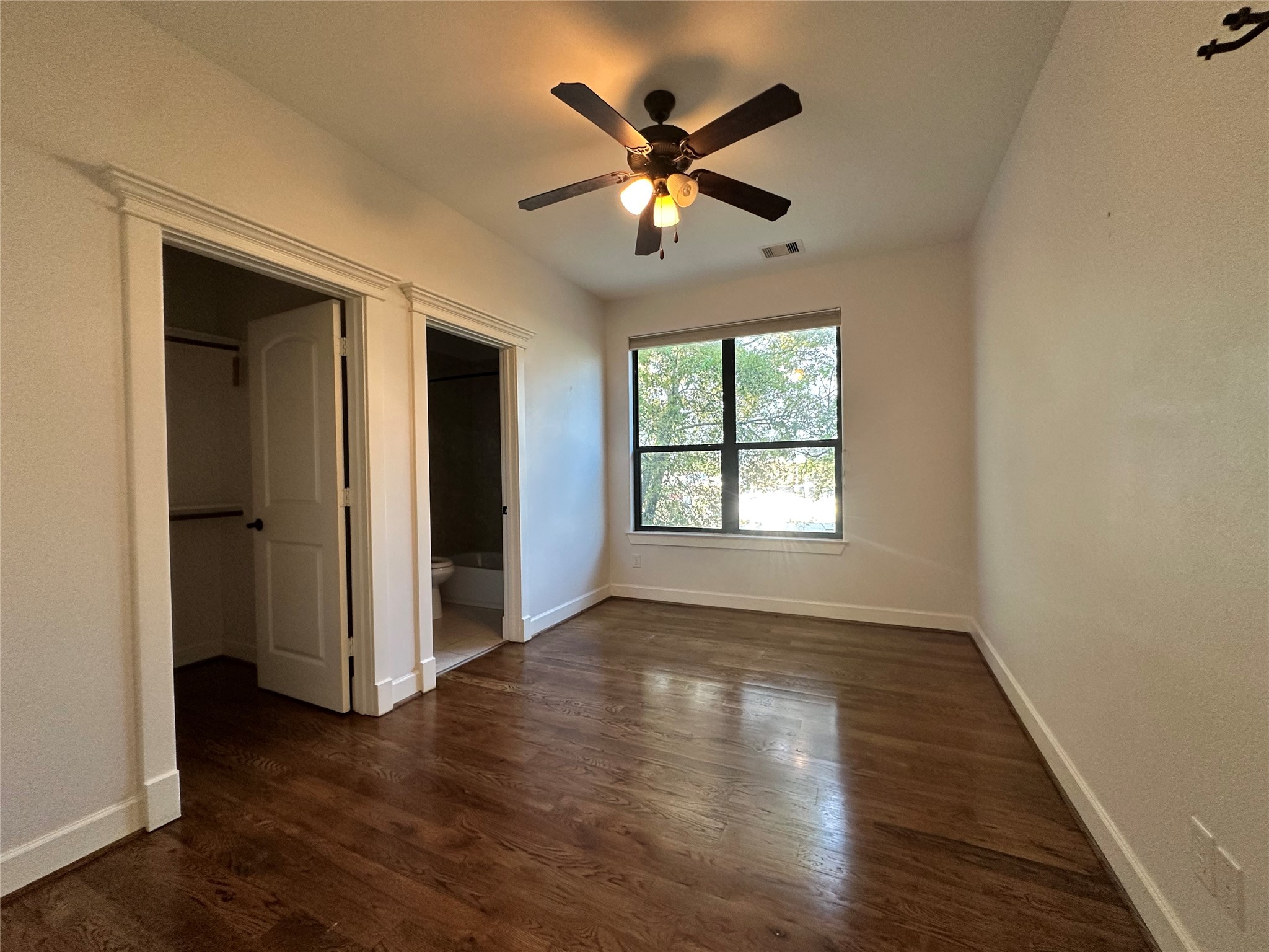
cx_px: 634
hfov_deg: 102.1
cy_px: 476
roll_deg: +1.1
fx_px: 513
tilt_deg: -0.2
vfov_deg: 85.7
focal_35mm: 14
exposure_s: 1/120
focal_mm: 2.22
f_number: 2.2
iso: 250
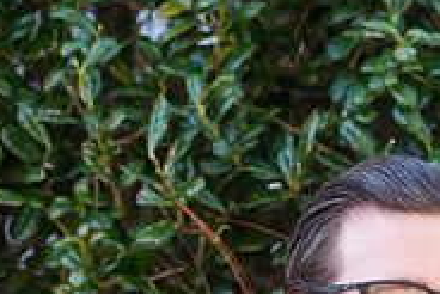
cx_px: 638
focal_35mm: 331
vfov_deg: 4.1
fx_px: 4049
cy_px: 396
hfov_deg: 6.2
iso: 160
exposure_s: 1/250
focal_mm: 105
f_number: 3.5
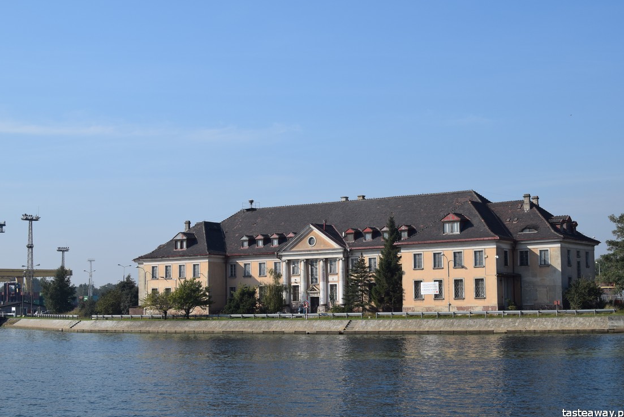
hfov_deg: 37.2
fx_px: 928
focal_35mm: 54
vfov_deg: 25.3
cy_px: 209
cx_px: 313
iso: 200
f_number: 10
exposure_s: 1/400
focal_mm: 35
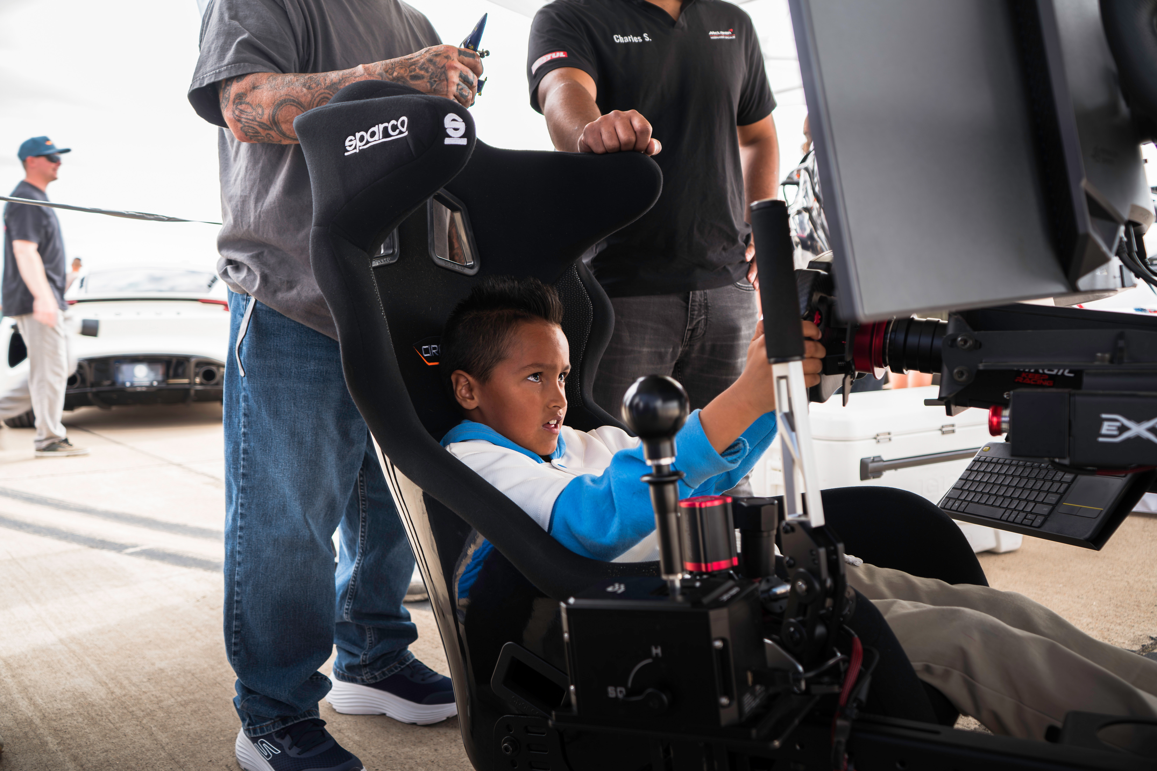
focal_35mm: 31
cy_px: 386
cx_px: 578
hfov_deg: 60.3
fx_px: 996
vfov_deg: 42.3
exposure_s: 1/50
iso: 125
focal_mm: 31
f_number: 4.5
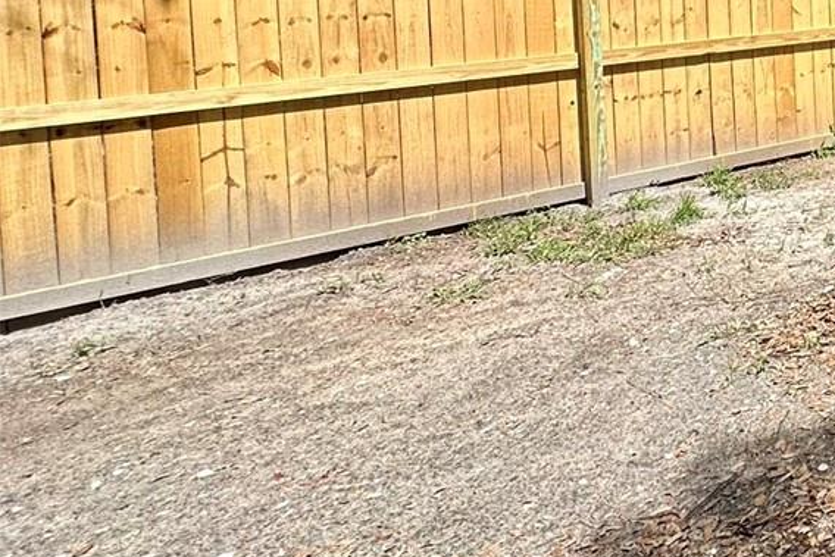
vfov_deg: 29.6
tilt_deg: -1.1
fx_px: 951
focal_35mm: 41
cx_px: 1175
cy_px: -47
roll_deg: +2.5
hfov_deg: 31.4
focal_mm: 2.22
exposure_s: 1/1667
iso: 50
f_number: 2.2
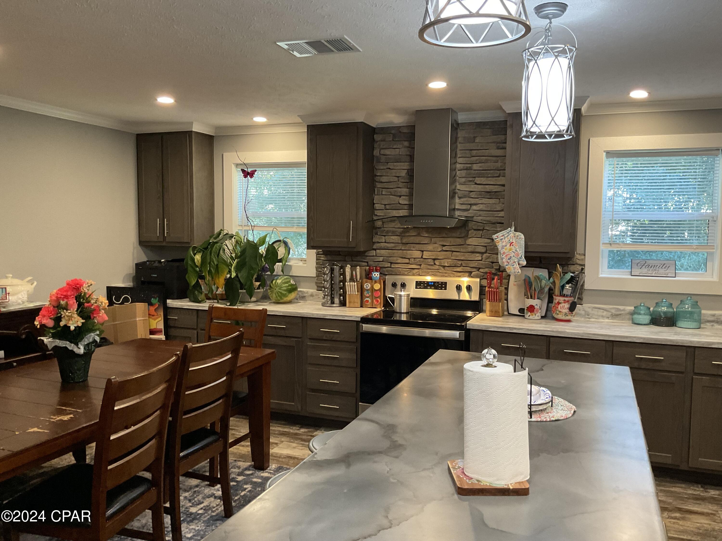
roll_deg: +0.5
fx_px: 605
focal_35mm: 29
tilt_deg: -4.9
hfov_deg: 61.7
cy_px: 270
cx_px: 361
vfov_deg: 48.2
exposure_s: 1/60
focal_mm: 3
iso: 160
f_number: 1.8
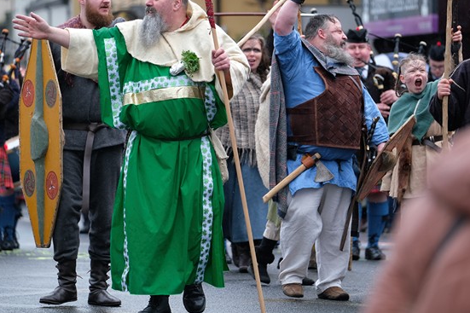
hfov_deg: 7.7
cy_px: 139
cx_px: 226
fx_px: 3485
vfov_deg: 5.1
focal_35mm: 267
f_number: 2.8
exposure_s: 1/850
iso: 400
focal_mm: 140
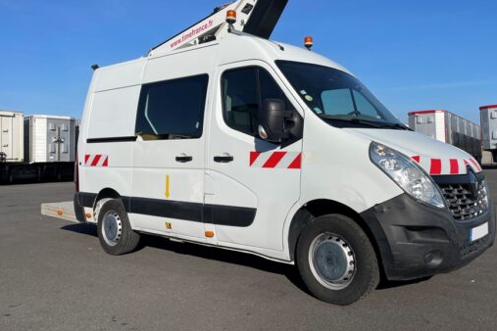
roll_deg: +2.2
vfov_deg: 40.9
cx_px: 272
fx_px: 442
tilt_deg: +2.0
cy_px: 128
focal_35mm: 32
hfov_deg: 58.6
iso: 32
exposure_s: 1/6135
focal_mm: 4.2
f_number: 1.6
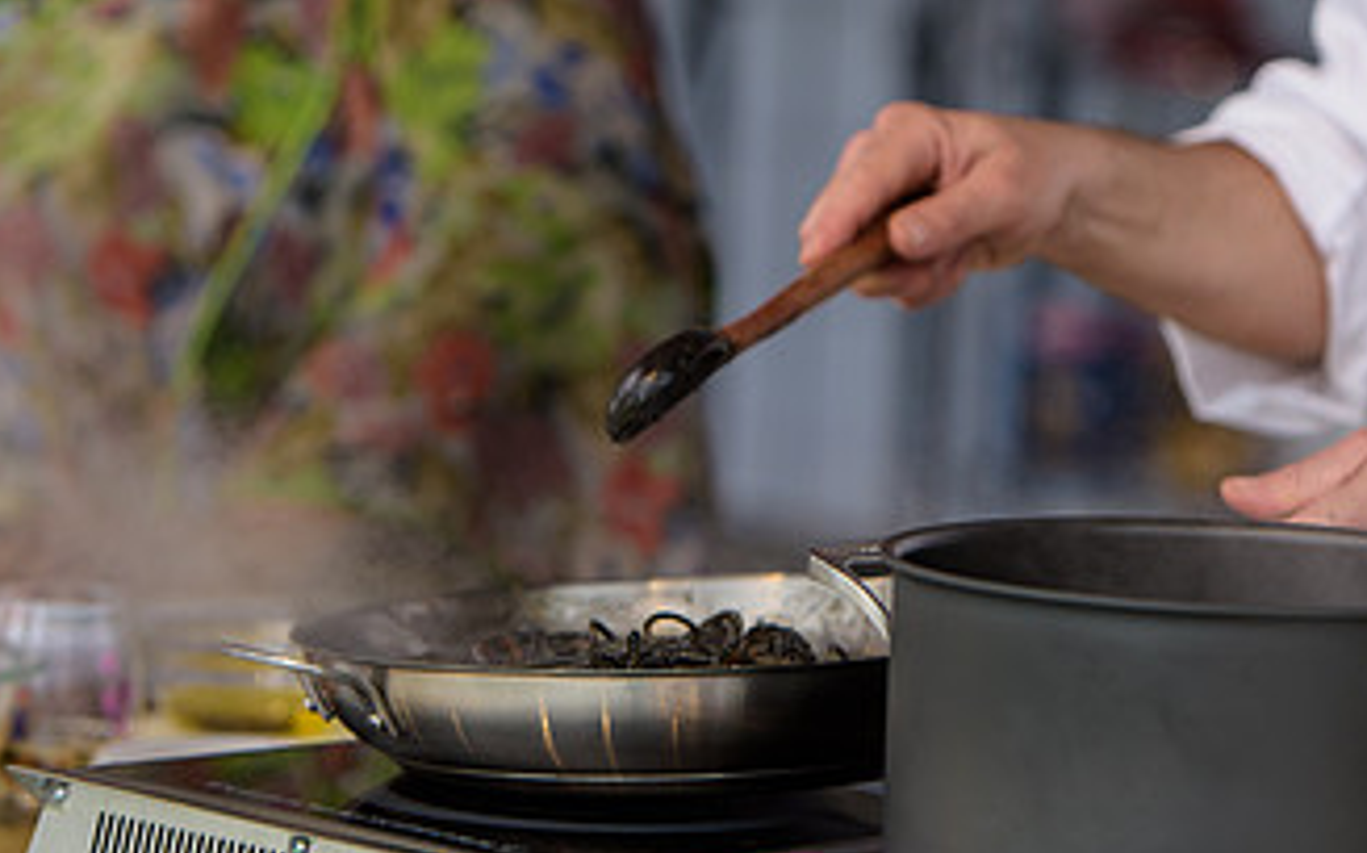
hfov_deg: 8.9
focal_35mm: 235
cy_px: 203
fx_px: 8750
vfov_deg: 5.6
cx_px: 732
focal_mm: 130
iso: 250
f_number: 3.2
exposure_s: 1/1600
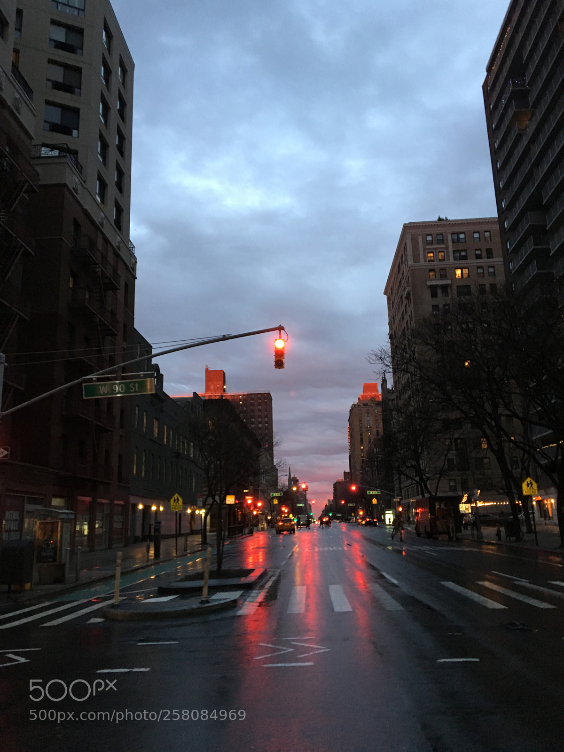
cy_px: 376
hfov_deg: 48.2
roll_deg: +0.2
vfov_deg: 61.7
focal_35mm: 29
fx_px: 630
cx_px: 282
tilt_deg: +13.6
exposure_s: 1/30
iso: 125
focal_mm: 4.15
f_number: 2.2
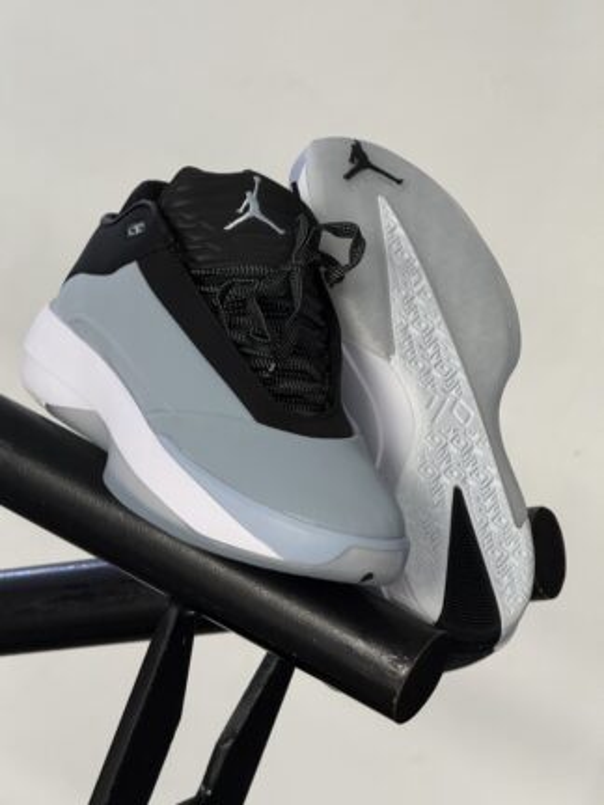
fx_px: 2792
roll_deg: -21.0
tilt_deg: -13.4
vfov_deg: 16.4
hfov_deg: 12.3
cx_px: 302
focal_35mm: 120
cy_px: 402
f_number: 2.8
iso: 400
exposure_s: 1/60
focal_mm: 15.66
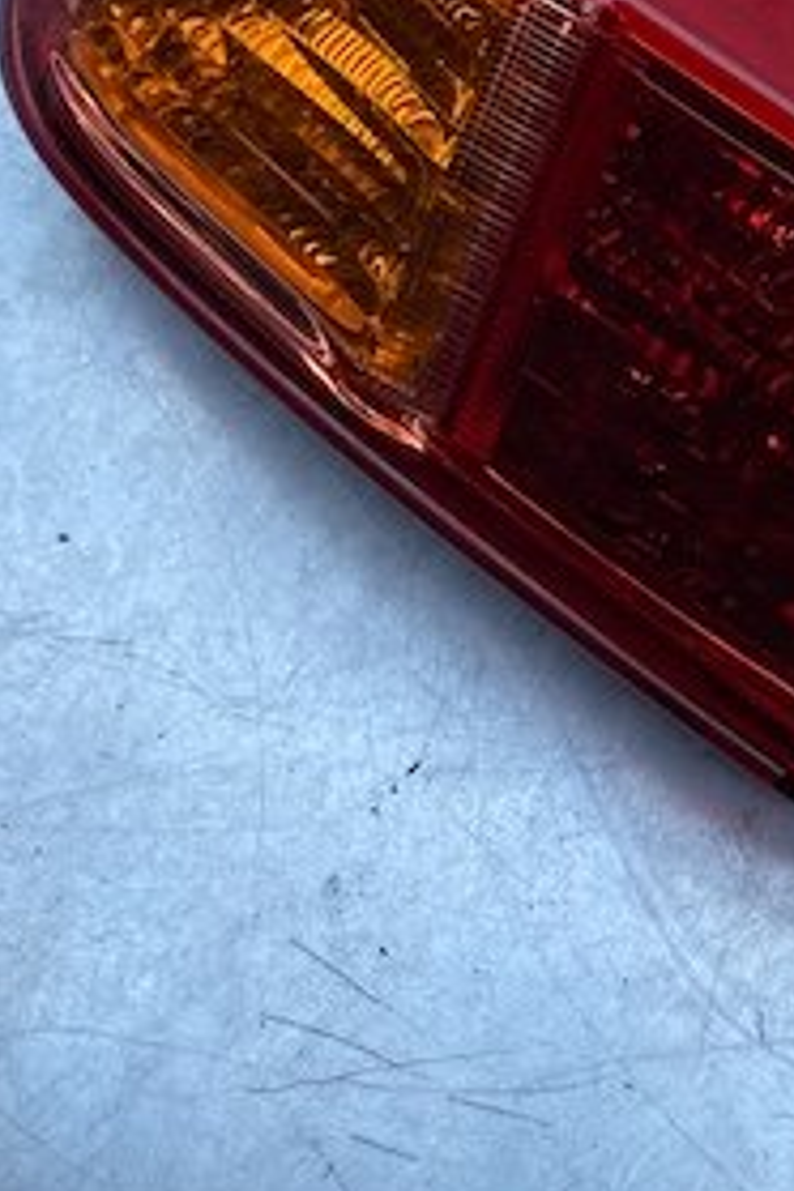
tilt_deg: -62.3
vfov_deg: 30.3
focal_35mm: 62
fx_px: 2051
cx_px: 909
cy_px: 21
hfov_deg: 20.7
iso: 32
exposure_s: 1/742
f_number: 1.8
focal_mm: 4.25
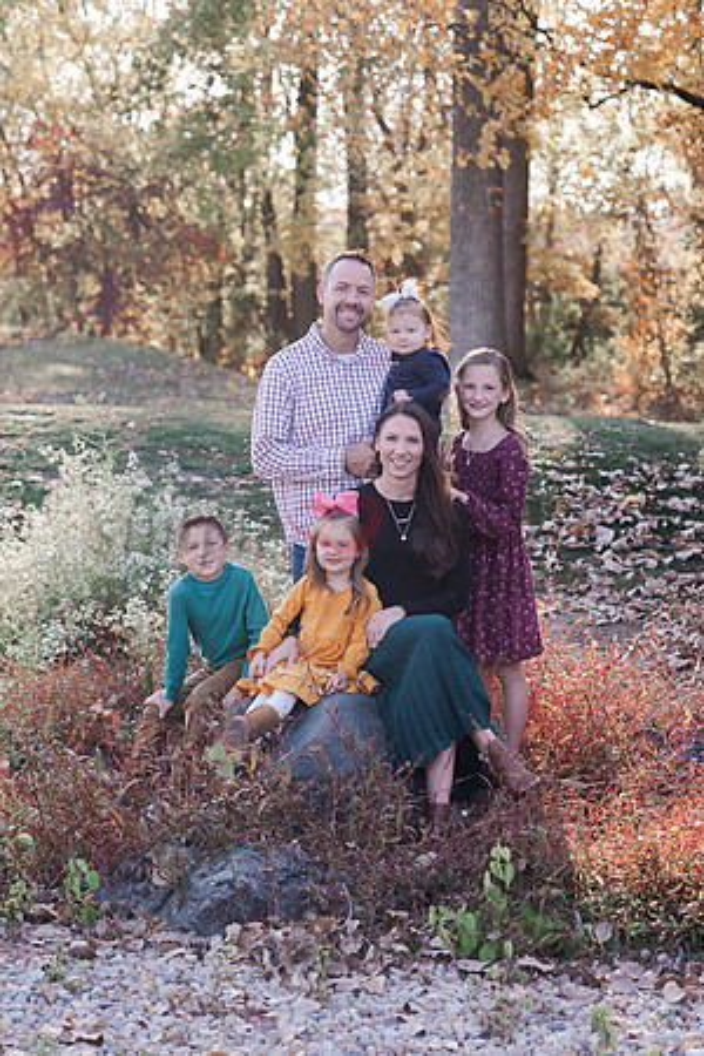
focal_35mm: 85
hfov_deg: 16.1
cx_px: 352
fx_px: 2493
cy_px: 528
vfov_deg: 23.9
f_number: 4
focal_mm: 85
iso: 500
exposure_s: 1/500
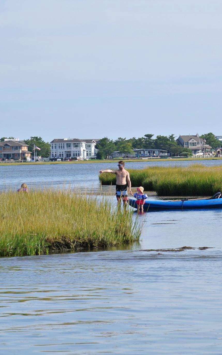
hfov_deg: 4.4
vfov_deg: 7.1
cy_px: 177
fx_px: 2857
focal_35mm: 295
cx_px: 170
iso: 100
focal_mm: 71.6
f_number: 4.8
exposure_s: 1/500
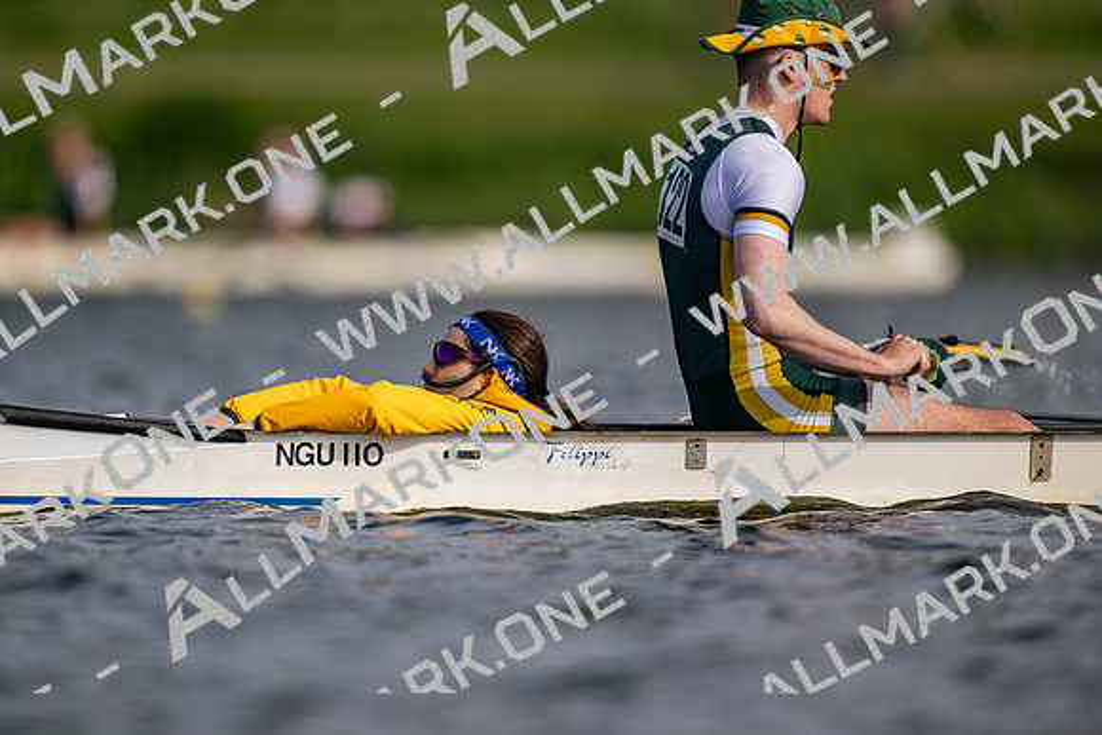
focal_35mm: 600
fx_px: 18370
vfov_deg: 2.3
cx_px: 551
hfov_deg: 3.4
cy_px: 368
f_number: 4
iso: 220
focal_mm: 600
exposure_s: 1/2500
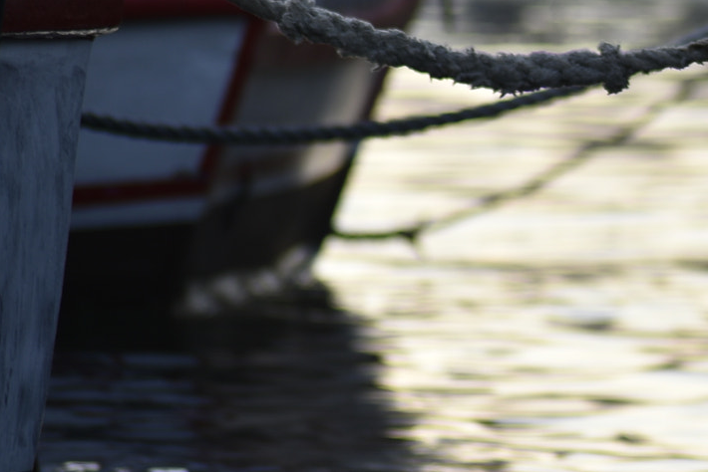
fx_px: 11922
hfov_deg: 3.4
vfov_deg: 2.3
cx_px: 788
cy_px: 210
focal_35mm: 606
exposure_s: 1/160
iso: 100
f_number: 4.8
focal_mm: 210
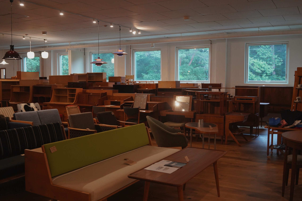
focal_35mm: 35
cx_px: 151
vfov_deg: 37.9
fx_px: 294
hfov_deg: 54.4
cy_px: 100
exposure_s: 1/100
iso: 2500
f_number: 4.5
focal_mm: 35
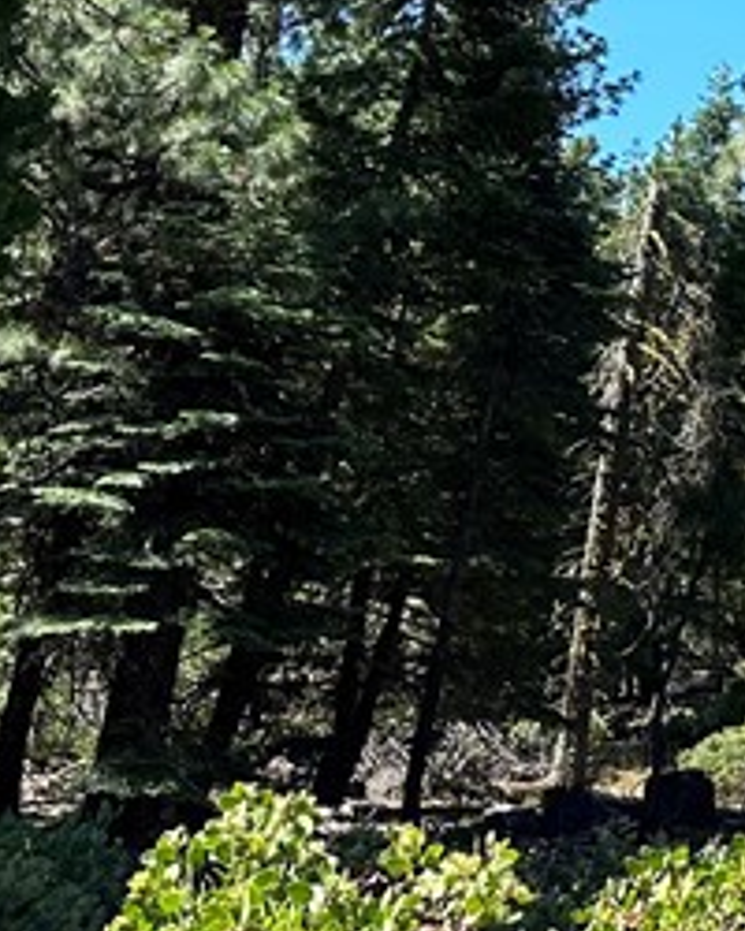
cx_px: 1531
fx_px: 2646
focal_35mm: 96
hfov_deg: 13.5
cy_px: -115
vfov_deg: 19.1
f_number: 1.78
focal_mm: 6.86
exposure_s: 1/1664
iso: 80
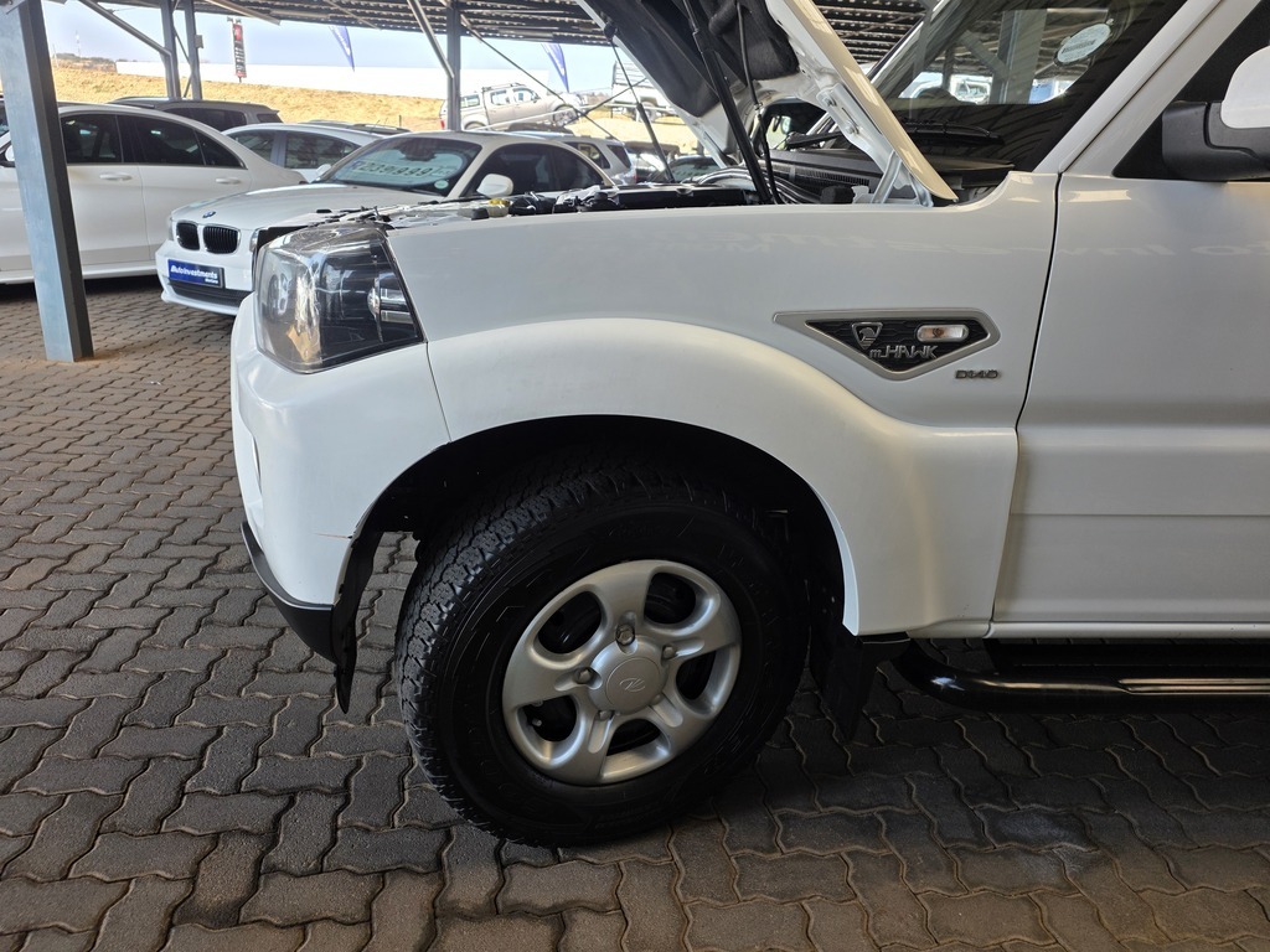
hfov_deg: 73.9
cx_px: 635
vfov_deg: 58.9
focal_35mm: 23
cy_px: 476
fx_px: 844
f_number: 1.7
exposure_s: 1/180
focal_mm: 6.25
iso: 40
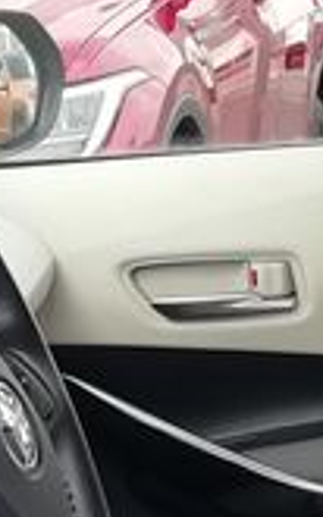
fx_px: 2411
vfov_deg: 11.7
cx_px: 157
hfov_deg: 7.7
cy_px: 793
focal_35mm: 171
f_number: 2.2
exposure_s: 1/115
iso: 50
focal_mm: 3.21
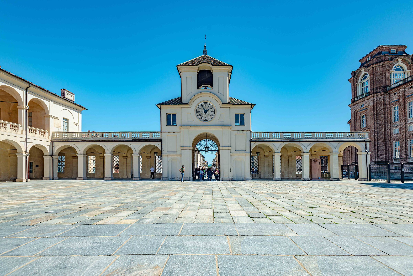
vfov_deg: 70.5
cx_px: 206
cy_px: 138
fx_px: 195
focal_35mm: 17
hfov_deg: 93.3
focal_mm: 17
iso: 50
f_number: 6.3
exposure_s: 1/200
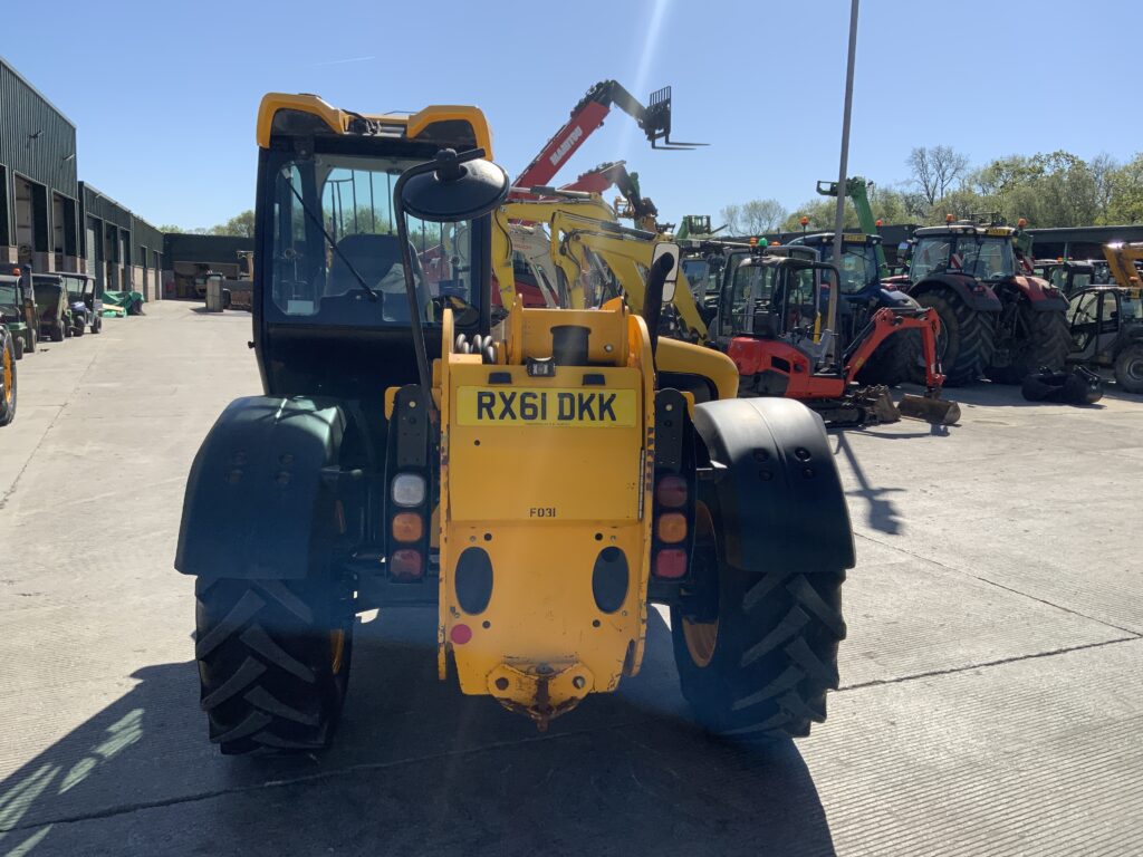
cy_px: 428
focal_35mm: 29
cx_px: 572
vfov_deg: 48.2
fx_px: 958
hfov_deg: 61.7
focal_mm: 3
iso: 16
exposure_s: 1/2058
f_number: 1.8
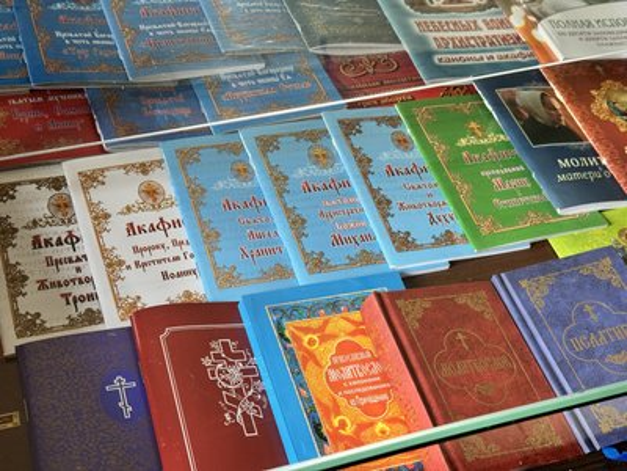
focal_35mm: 48
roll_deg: -3.6
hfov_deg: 39.7
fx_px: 869
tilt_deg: -40.9
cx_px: 314
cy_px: 236
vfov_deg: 30.3
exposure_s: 1/48
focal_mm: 6.76
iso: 250
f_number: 1.78
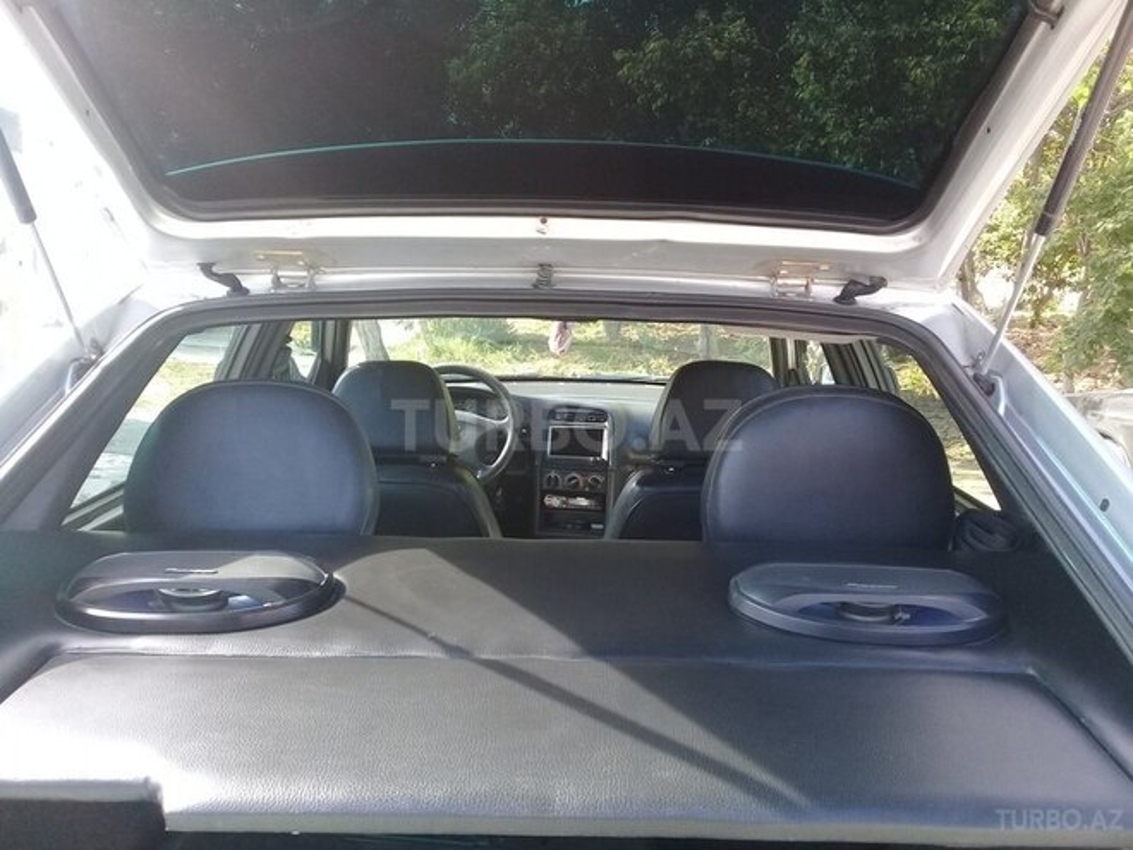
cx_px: 566
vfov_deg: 45.4
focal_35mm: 31
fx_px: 1015
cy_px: 425
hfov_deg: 58.4
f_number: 2.2
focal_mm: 3.3
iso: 64
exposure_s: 1/100
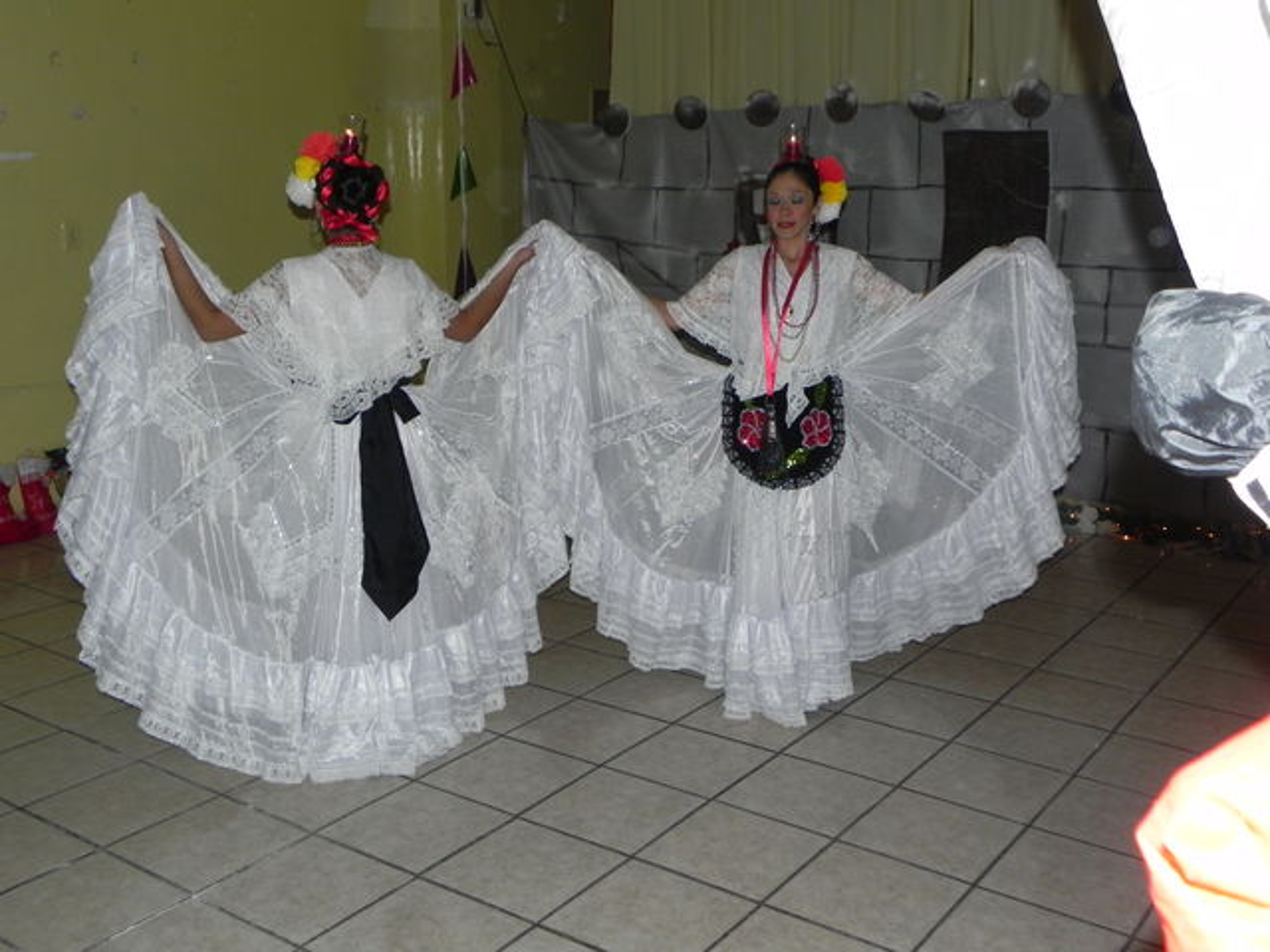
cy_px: 476
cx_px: 635
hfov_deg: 50.1
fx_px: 1357
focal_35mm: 37
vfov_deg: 38.7
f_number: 3.2
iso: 200
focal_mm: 6.6
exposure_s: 1/80
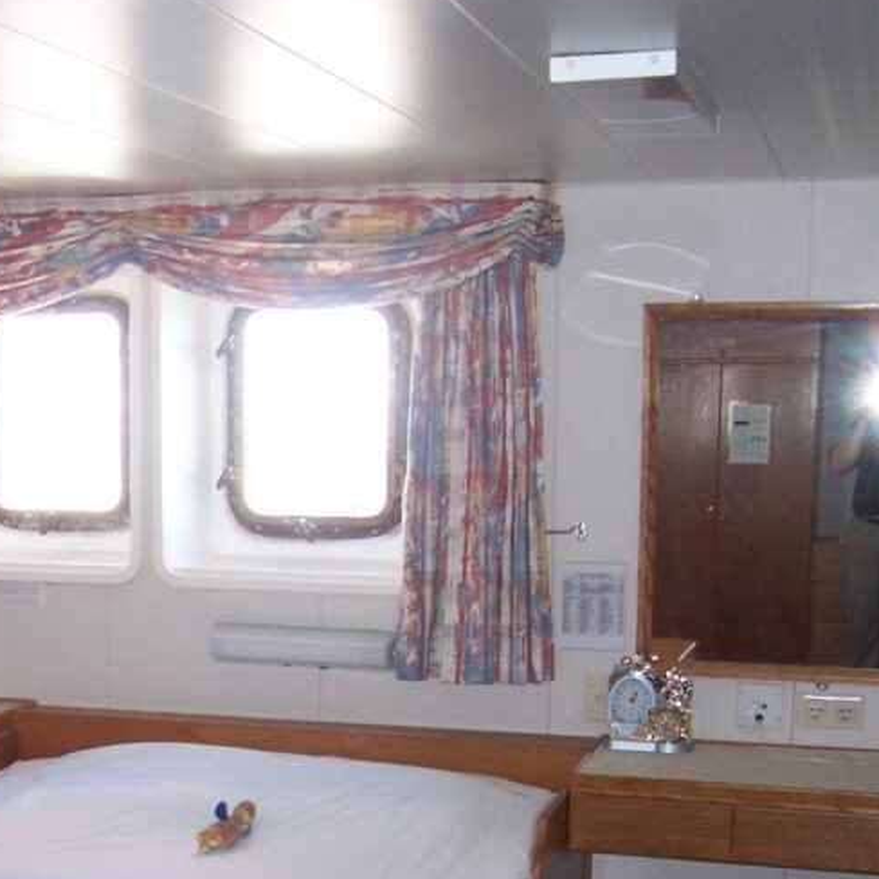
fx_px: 1810
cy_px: 666
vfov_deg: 26.9
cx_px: 148
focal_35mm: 63
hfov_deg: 26.7
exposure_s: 1/60
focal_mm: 5.6
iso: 125
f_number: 2.7
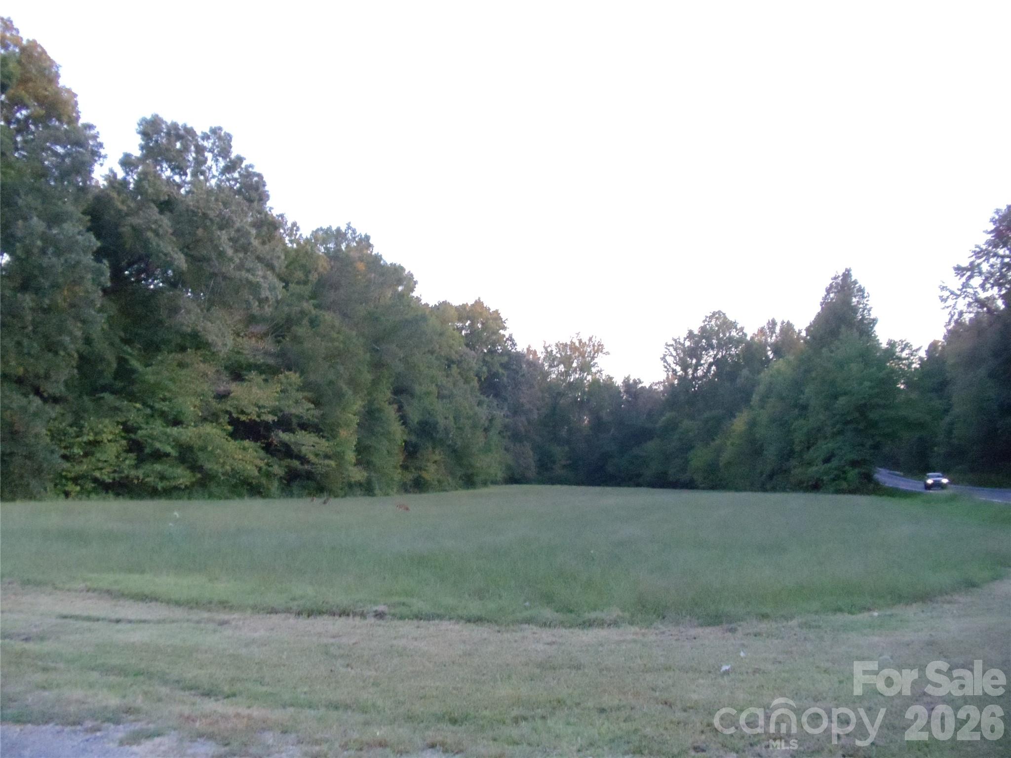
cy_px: 379
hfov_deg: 42.9
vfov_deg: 32.9
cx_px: 506
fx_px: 1285
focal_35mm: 44
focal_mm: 6
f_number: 3.5
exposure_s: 1/160
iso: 800
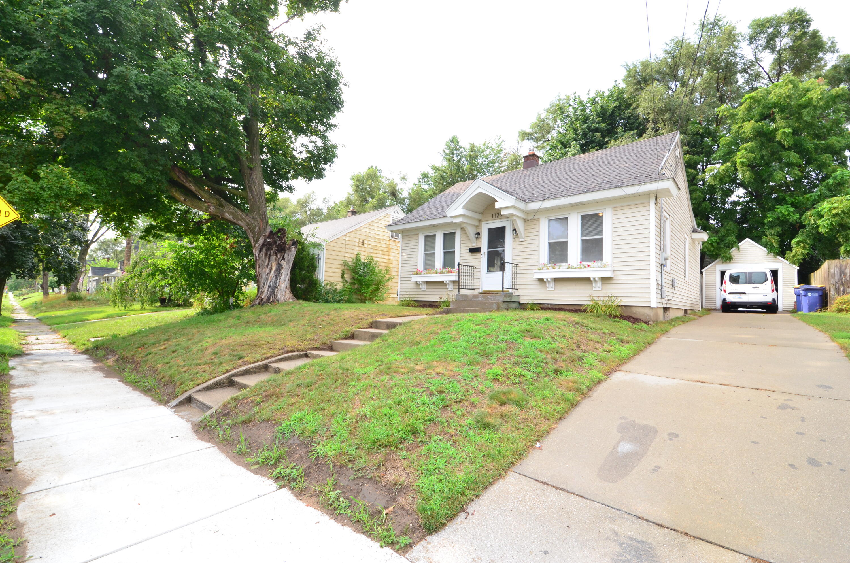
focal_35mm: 15
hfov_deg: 100.5
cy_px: 282
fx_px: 353
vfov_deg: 77.1
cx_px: 425
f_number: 7.1
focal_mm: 10
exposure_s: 1/200
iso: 400
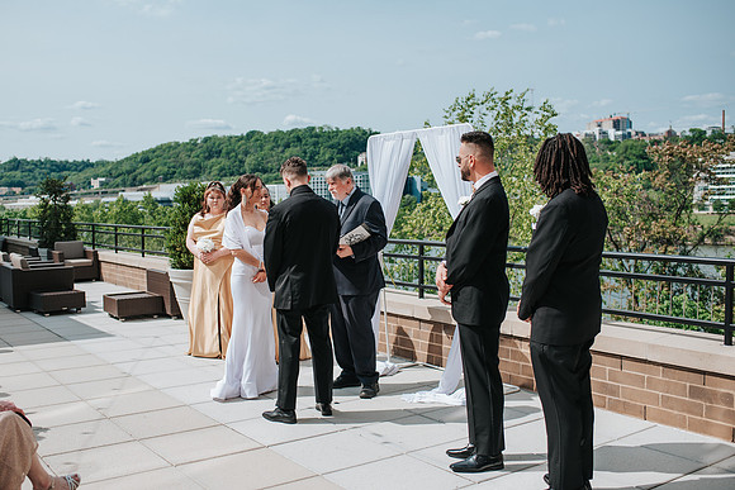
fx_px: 774
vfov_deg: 35.2
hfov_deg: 50.8
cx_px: 337
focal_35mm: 38
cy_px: 245
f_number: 3.2
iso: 100
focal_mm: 35
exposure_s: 1/2000
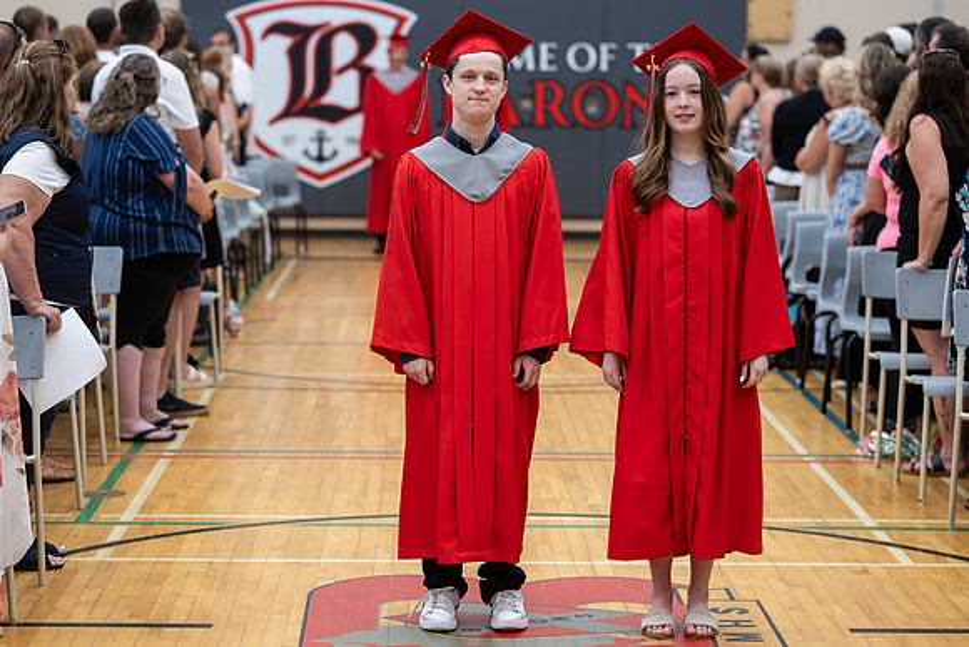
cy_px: 313
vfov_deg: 14.7
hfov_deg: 21.9
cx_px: 443
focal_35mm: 93
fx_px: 2507
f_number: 2.8
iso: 1000
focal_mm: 85
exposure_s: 1/200
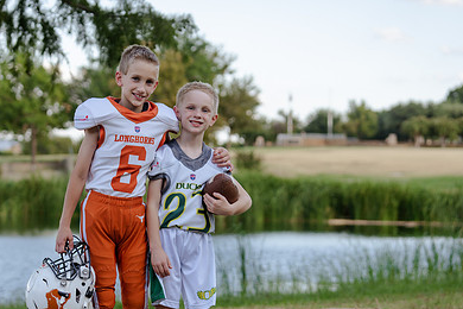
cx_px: 160
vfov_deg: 13.1
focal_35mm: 104
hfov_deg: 19.6
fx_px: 1337
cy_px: 200
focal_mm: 70
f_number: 3.2
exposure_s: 1/320
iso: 125
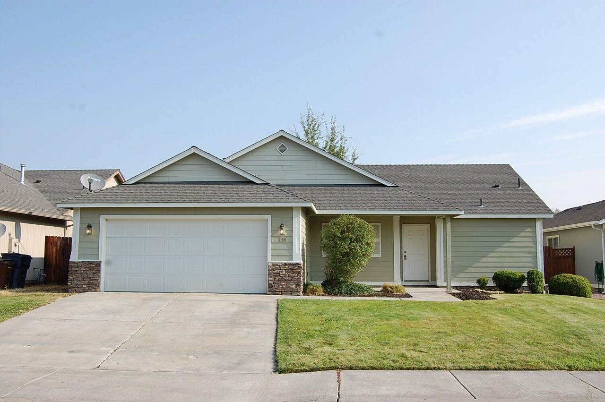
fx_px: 554
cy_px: 201
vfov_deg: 39.9
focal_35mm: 33
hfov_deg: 57.3
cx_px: 302
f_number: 9
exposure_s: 1/320
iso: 200
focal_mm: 22
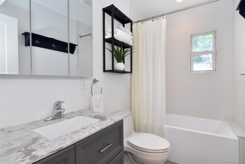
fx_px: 112
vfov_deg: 72.0
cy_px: 82
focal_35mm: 16
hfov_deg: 95.0
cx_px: 122
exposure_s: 1/60
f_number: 11
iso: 640
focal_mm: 11
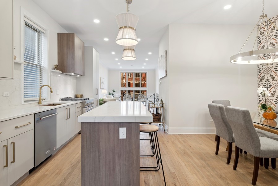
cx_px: 139
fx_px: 147
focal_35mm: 19
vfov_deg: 64.6
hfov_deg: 86.9
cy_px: 93
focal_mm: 19
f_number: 8
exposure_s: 1/8
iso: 200
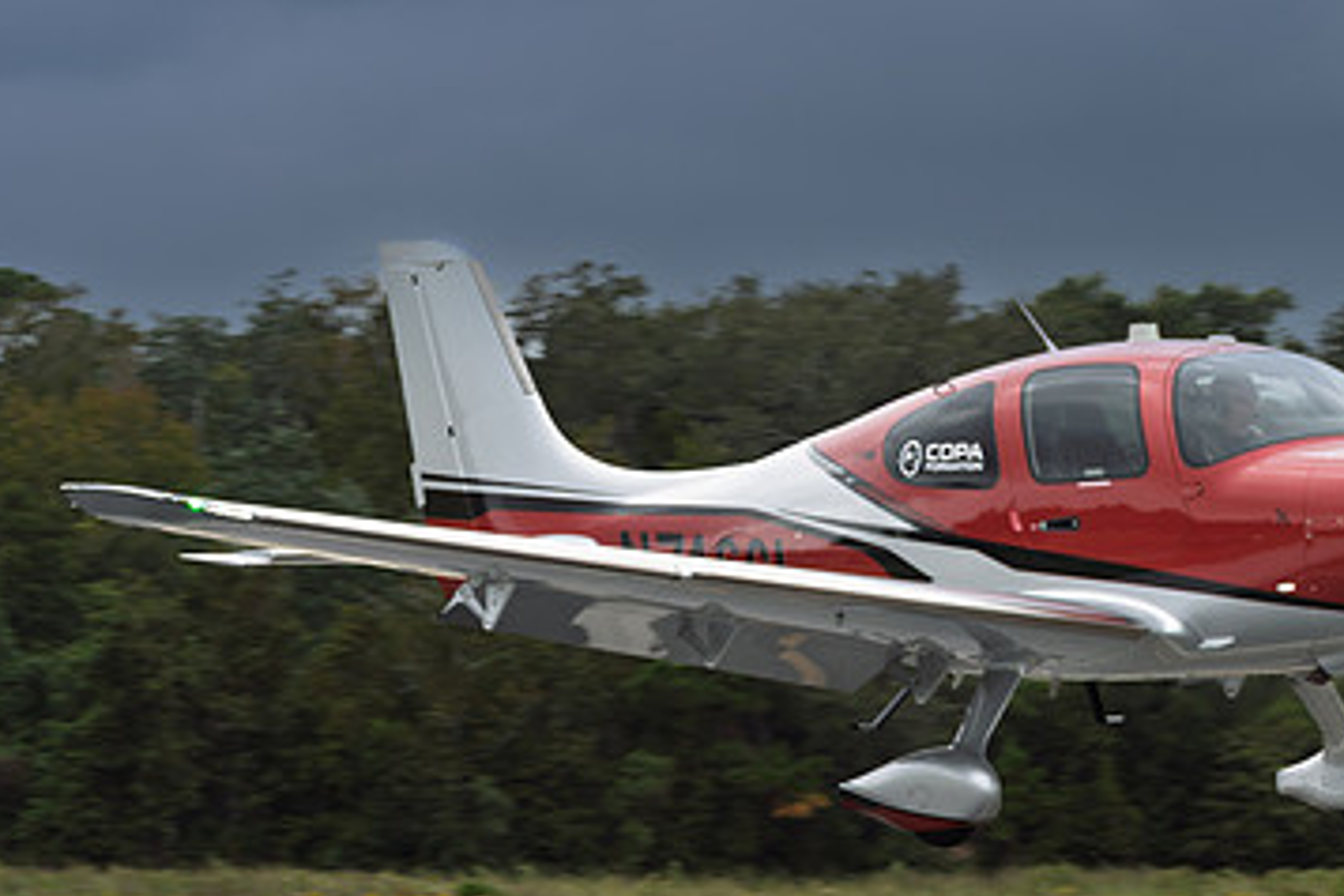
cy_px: 108
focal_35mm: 251
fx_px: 9370
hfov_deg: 8.2
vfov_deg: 5.5
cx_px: 1126
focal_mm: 123
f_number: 8
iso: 100
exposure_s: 1/320
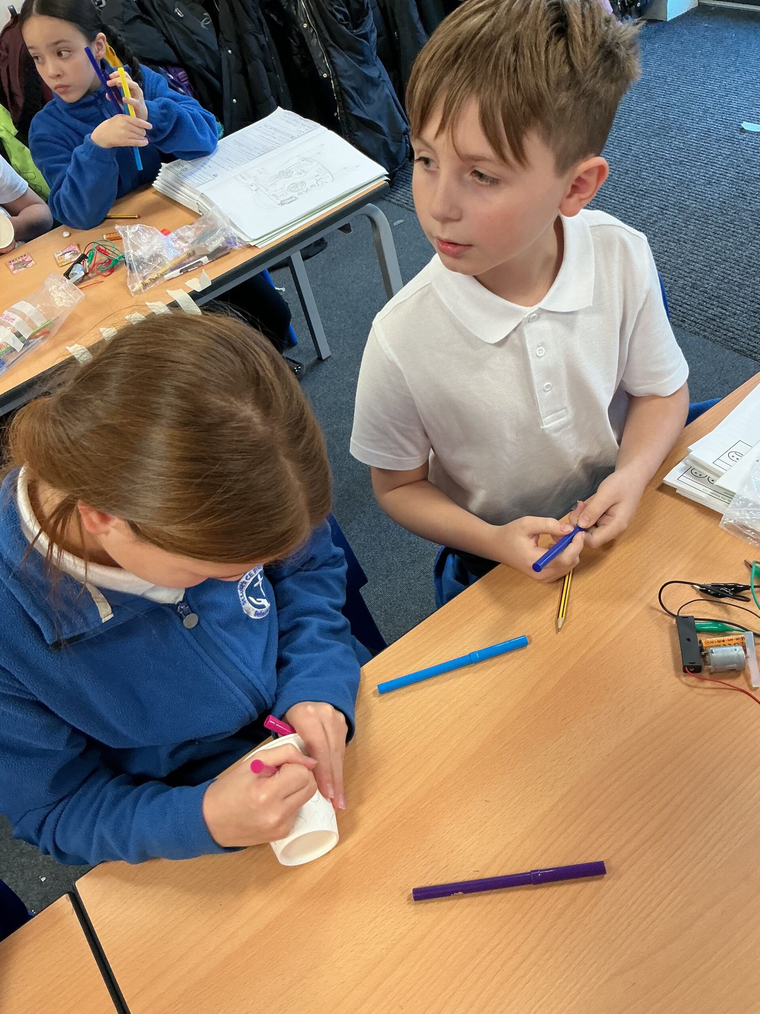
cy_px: 507
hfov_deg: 48.2
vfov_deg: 61.7
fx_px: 849
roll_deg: +17.9
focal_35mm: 29
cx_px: 380
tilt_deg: -44.2
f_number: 1.8
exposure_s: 1/60
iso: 100
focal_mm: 3
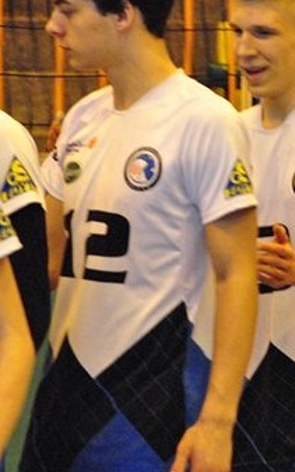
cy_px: 210
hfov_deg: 2.8
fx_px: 6064
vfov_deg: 4.5
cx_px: 267
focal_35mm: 471
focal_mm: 160
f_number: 5.6
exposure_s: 1/60
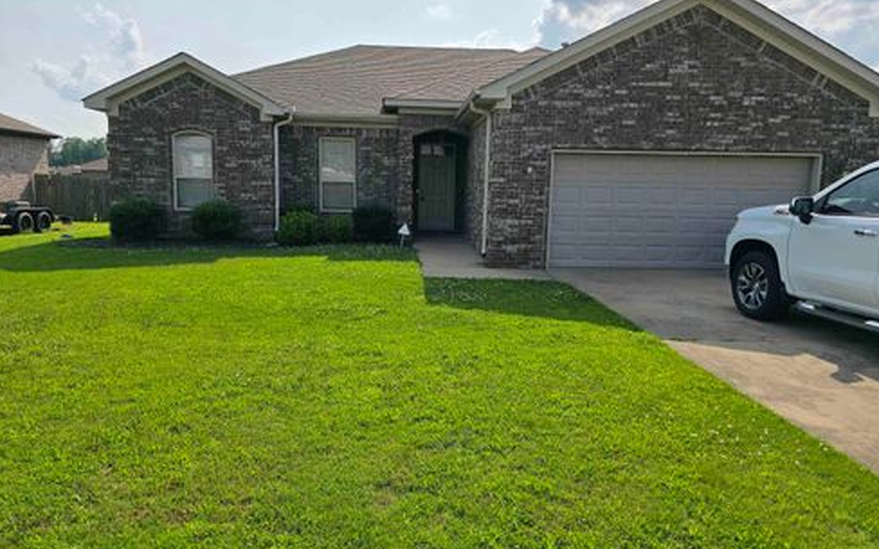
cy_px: 266
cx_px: 434
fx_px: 599
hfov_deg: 72.5
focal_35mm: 25
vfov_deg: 49.3
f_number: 1.7
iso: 12
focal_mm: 6.3
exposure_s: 1/1279
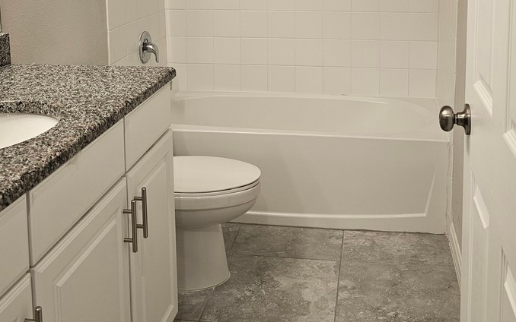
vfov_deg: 26.7
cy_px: 11
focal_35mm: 46
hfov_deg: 43.4
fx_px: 647
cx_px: 291
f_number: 1.7
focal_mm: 6.3
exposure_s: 1/120
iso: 160
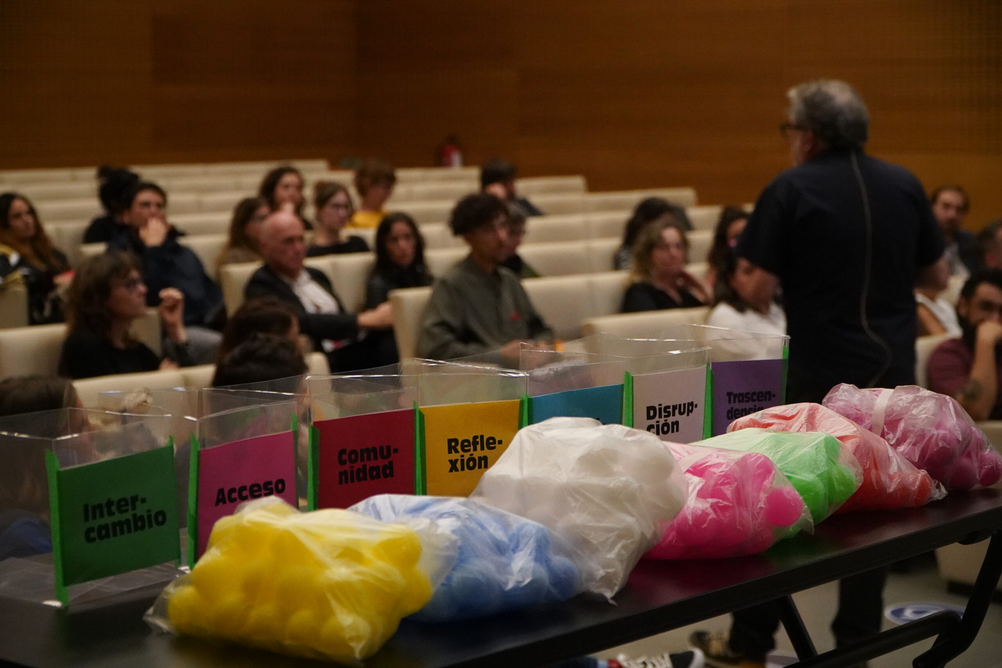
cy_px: 334
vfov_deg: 18.9
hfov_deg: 28.1
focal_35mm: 72
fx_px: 2004
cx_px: 501
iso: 5000
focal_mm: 48
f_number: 4
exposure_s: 1/160
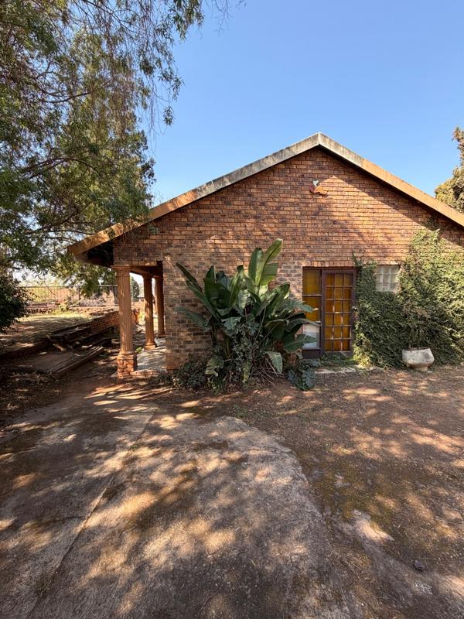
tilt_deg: -2.8
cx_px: 232
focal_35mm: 14
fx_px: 250
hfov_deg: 85.7
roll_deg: +0.6
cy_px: 310
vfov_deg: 102.1
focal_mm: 2.22
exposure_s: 1/465
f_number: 2.2
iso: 64
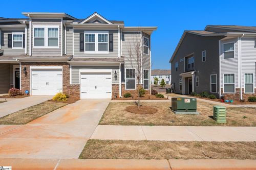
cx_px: 128
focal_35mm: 20
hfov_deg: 84.0
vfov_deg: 61.9
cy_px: 85
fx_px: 142
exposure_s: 1/1250
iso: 250
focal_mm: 20
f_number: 9
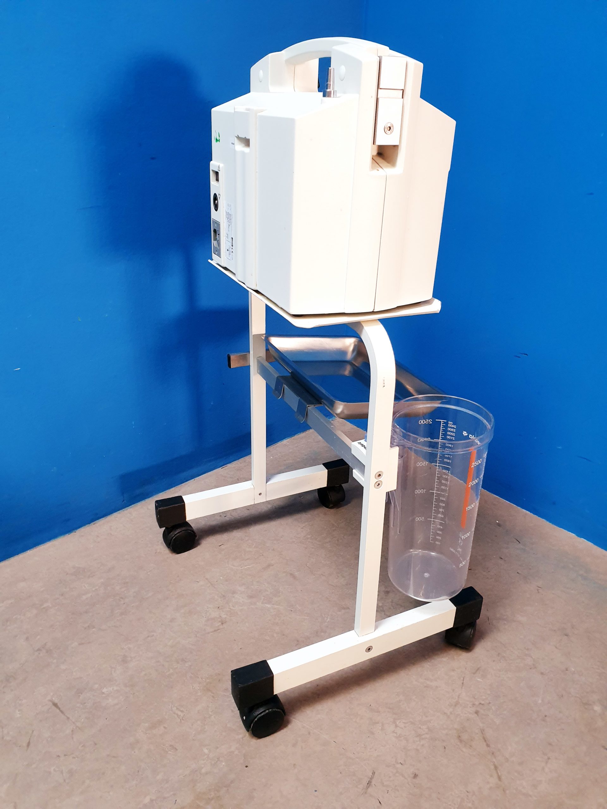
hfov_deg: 53.1
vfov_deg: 67.3
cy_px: 404
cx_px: 304
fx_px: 608
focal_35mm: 26
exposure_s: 1/50
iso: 250
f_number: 2.4
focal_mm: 4.3
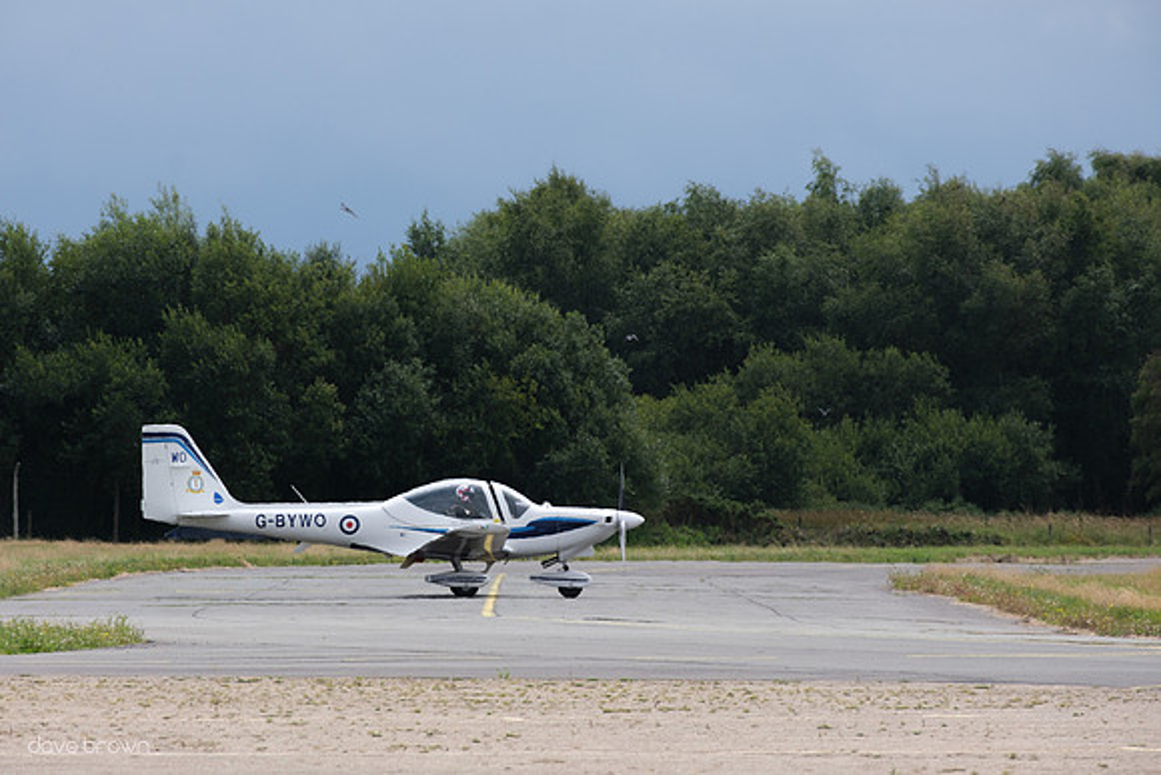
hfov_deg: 4.5
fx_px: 14629
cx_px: 580
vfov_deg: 3.0
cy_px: 388
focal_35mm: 454
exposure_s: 1/320
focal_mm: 300
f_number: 9
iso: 160
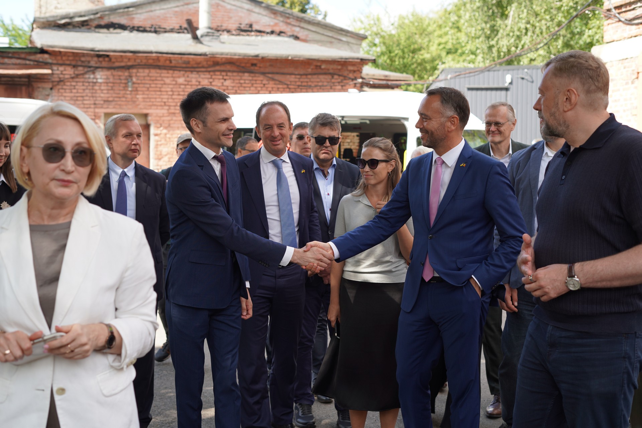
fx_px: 892
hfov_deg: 39.6
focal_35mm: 50
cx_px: 321
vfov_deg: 27.0
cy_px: 214
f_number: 4
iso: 100
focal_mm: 50
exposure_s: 1/160
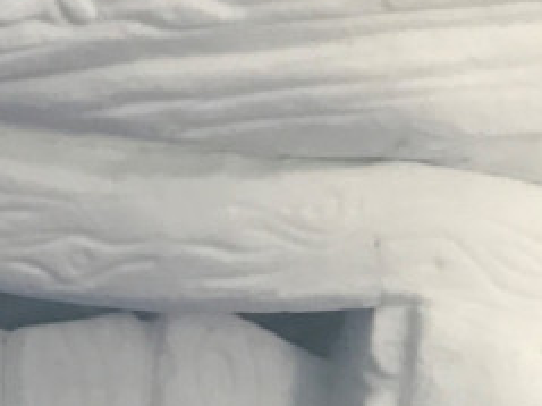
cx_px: -308
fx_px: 1878
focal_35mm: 120
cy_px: 293
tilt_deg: -7.5
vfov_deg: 12.3
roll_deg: +1.3
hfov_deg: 15.0
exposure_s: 1/20
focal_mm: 3.99
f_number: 1.8
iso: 40
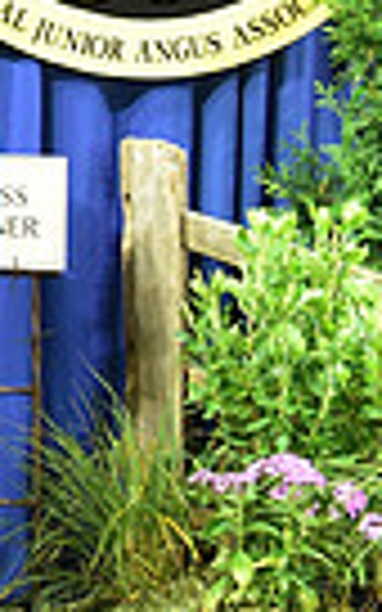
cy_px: 72
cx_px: -863
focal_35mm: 165
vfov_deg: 12.6
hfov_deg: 6.9
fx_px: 2748
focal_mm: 38
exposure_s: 1/160
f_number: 4.5
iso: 2500
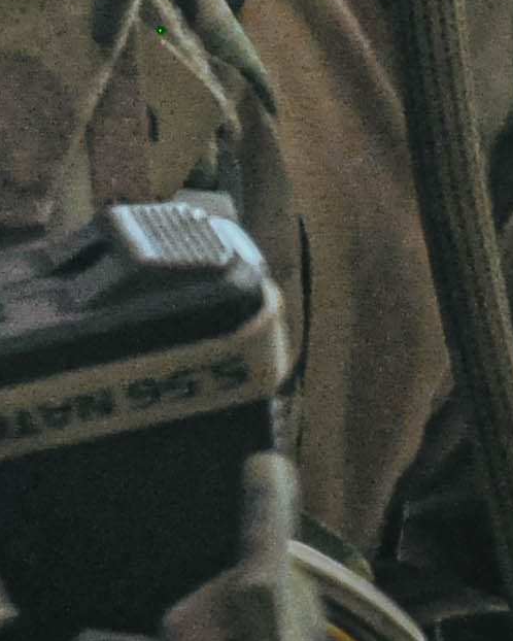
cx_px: -992
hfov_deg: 6.0
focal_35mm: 242
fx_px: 4595
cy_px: -478
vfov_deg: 7.7
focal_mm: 25
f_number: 4
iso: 1600
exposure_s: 1/13
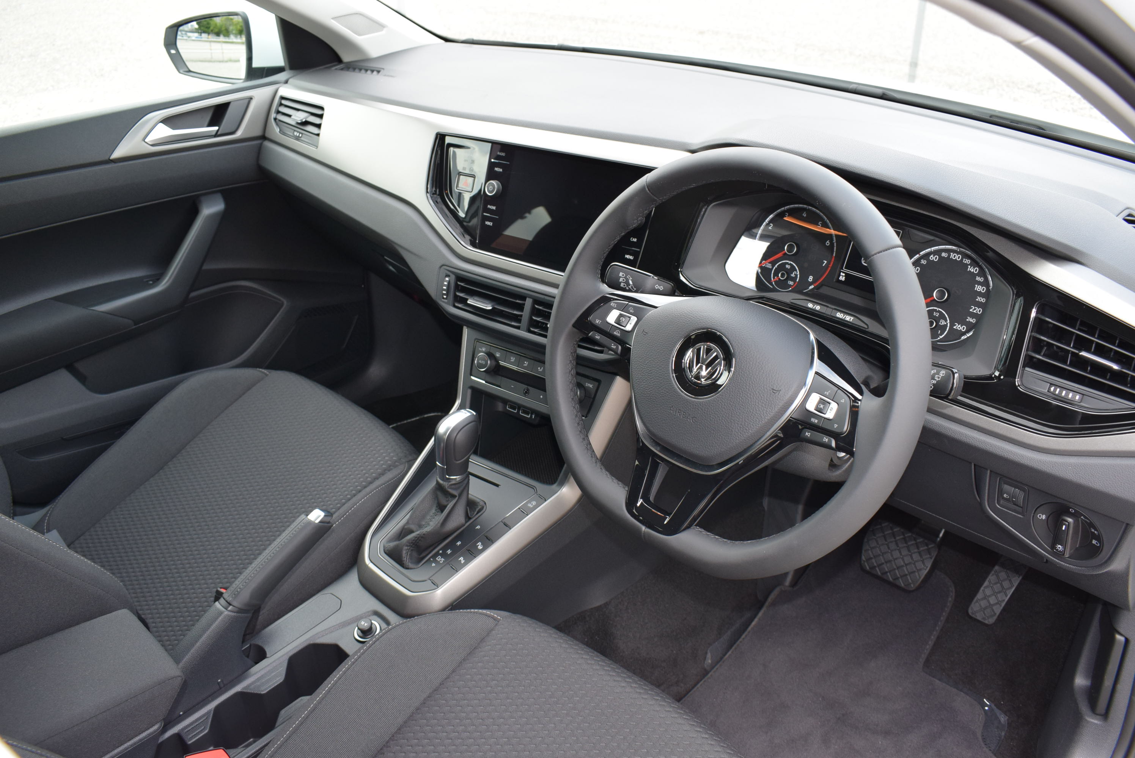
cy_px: 379
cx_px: 568
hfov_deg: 61.9
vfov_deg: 43.7
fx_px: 947
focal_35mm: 30
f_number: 5.6
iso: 640
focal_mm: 20
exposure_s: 1/125
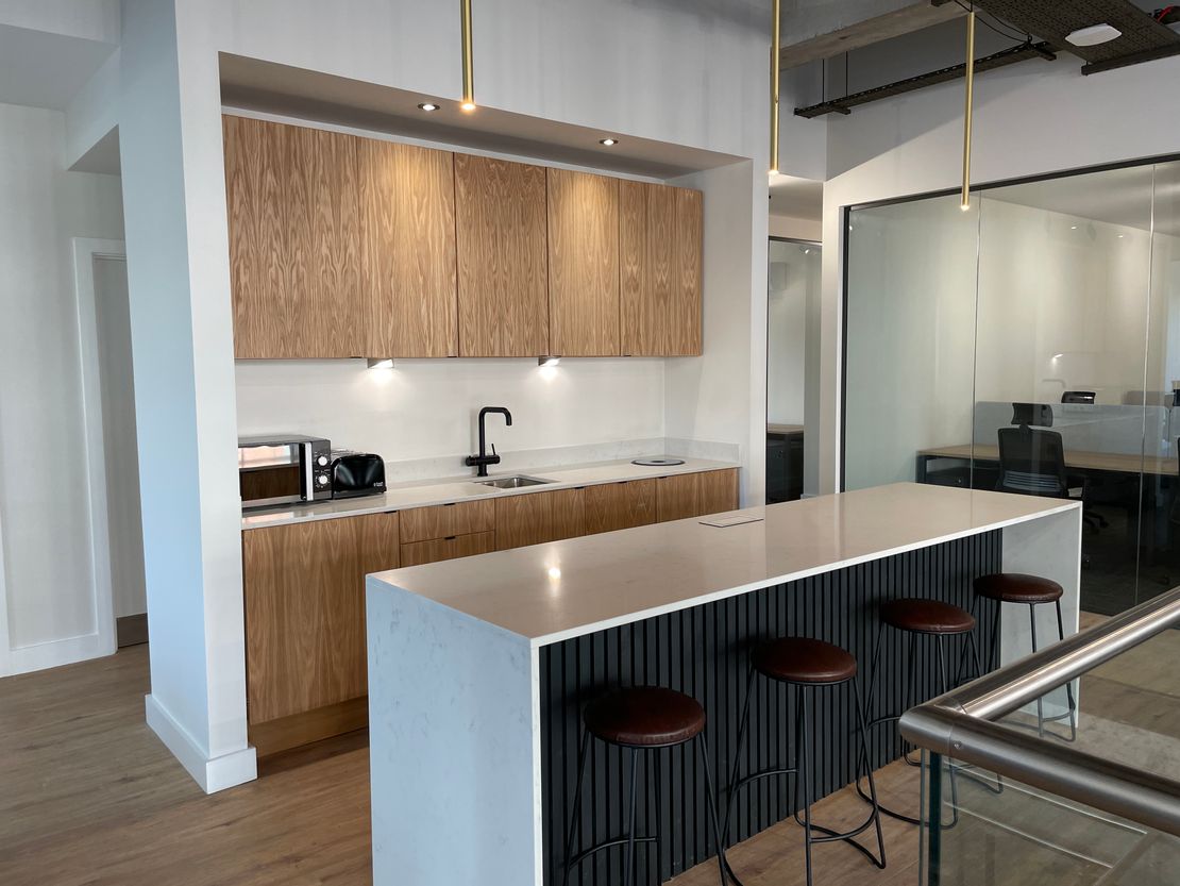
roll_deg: +0.4
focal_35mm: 26
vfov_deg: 53.1
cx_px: 590
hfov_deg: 67.3
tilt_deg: -5.9
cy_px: 443
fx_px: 886
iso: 64
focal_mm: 4.2
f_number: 1.6
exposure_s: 1/100
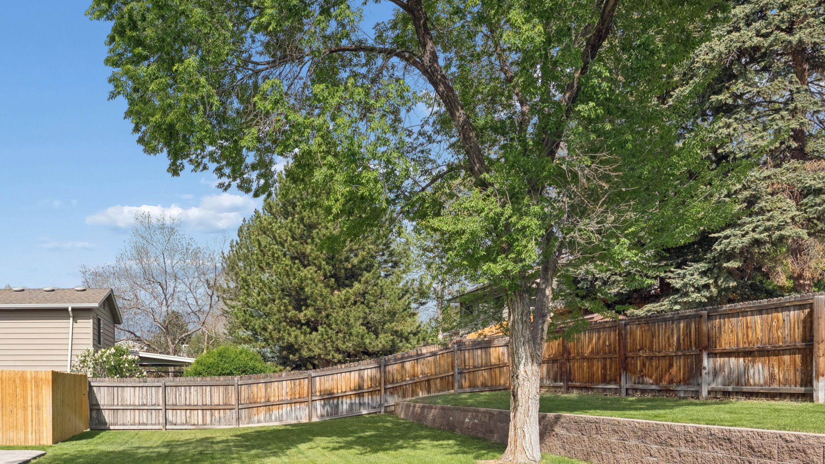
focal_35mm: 29
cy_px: 380
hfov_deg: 61.7
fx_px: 634
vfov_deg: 38.5
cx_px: 191
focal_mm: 16
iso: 500
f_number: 8
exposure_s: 1/1250
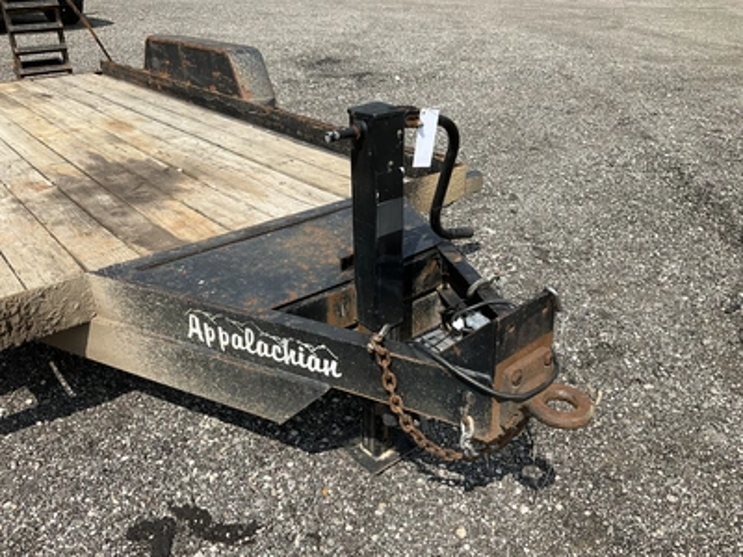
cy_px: 278
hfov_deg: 61.7
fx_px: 622
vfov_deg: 48.2
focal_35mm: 29
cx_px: 372
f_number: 1.8
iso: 25
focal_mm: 3
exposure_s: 1/1786
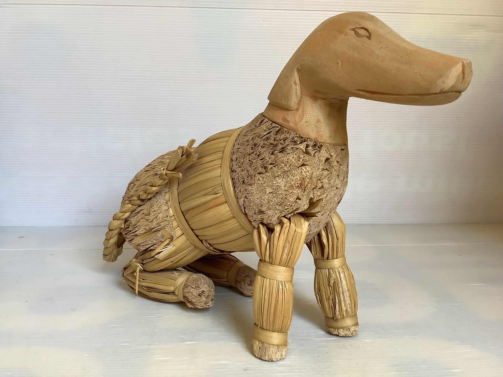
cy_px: 188
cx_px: 252
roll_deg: +0.0
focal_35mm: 31
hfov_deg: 58.4
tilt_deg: -8.9
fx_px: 450
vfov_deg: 45.4
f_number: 2.4
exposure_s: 1/50
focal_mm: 3.3
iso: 80
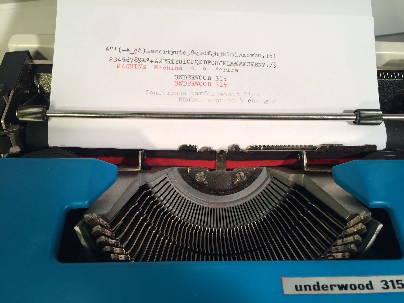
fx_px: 338
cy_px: 152
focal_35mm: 29
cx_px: 202
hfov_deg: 61.7
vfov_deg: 48.2
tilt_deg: -56.2
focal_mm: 4.15
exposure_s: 1/33
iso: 40
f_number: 2.2
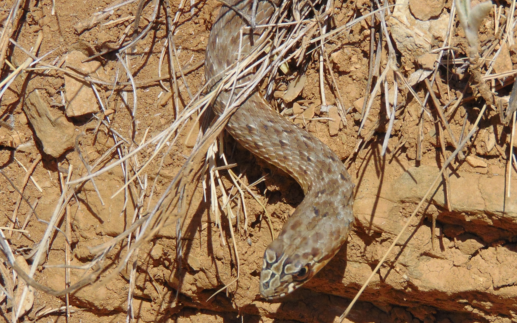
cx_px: 286
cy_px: 188
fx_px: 4805
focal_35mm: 341
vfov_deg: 3.9
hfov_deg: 6.2
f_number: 10.6
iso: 100
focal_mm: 36.4
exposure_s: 1/250
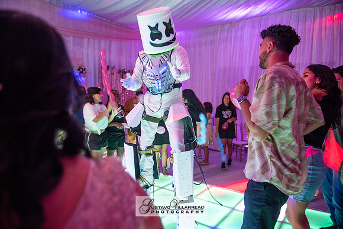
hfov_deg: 73.7
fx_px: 229
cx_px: 172
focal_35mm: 24
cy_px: 114
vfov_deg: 53.2
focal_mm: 24
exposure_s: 1/60
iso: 1250
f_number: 3.2
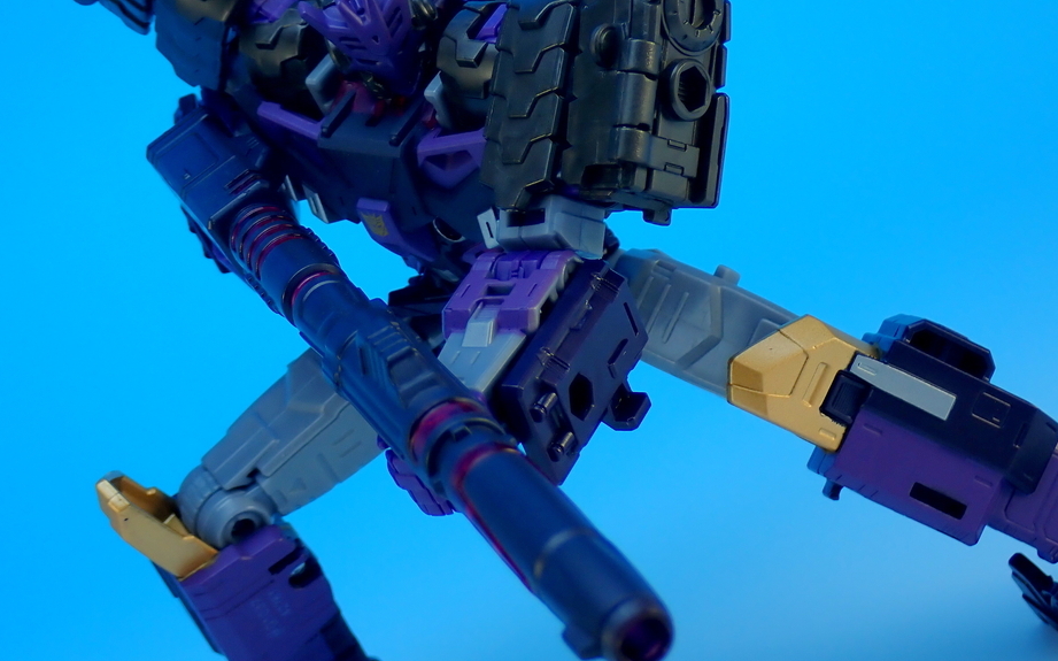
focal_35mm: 79
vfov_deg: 16.5
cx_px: 491
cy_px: 253
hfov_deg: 26.1
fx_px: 2277
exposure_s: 1/15
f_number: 3.8
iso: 100
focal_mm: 11.88
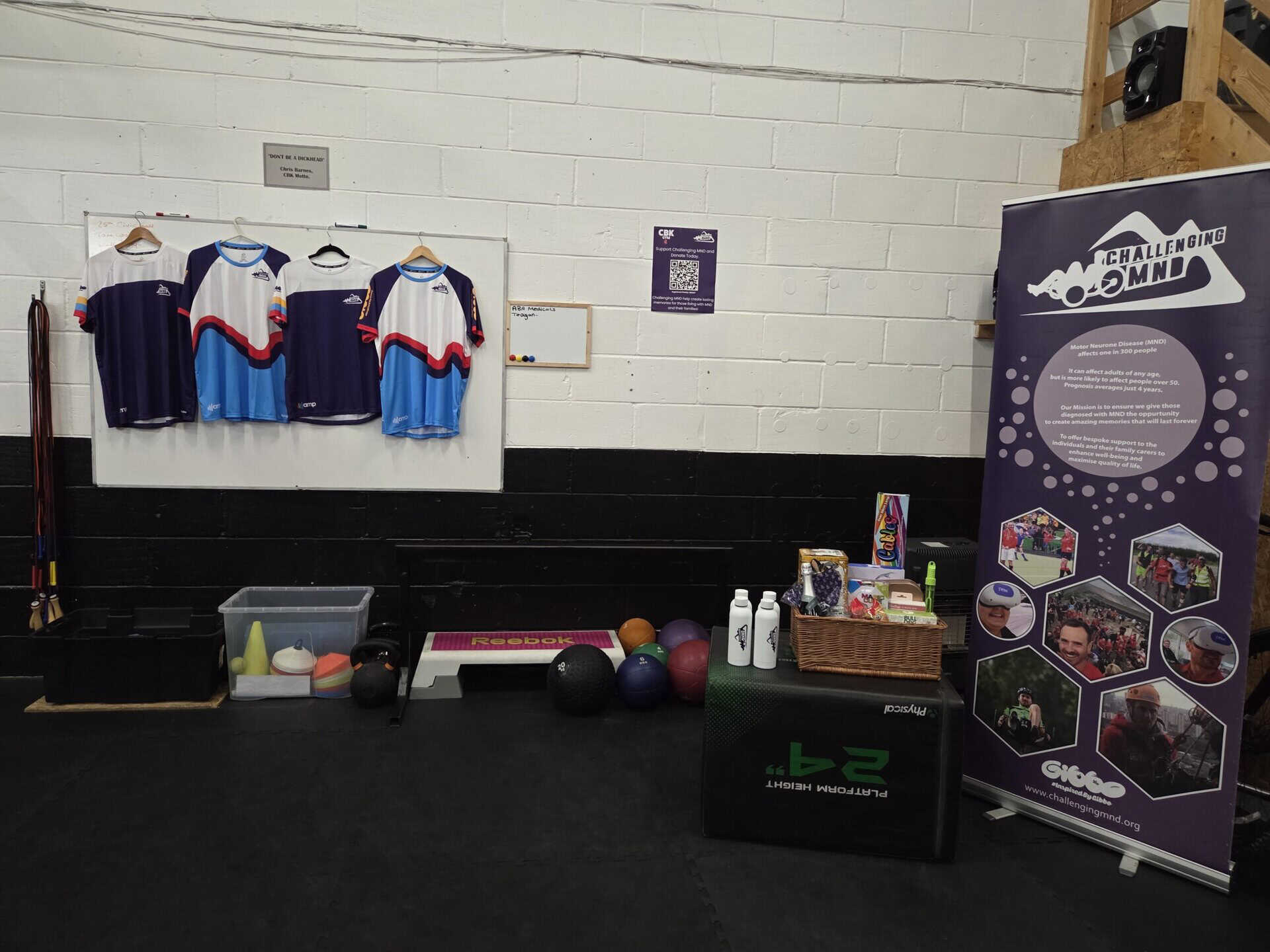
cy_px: 476
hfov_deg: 73.9
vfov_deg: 58.9
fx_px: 844
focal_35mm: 23
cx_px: 635
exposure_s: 1/100
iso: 640
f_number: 1.8
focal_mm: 5.4
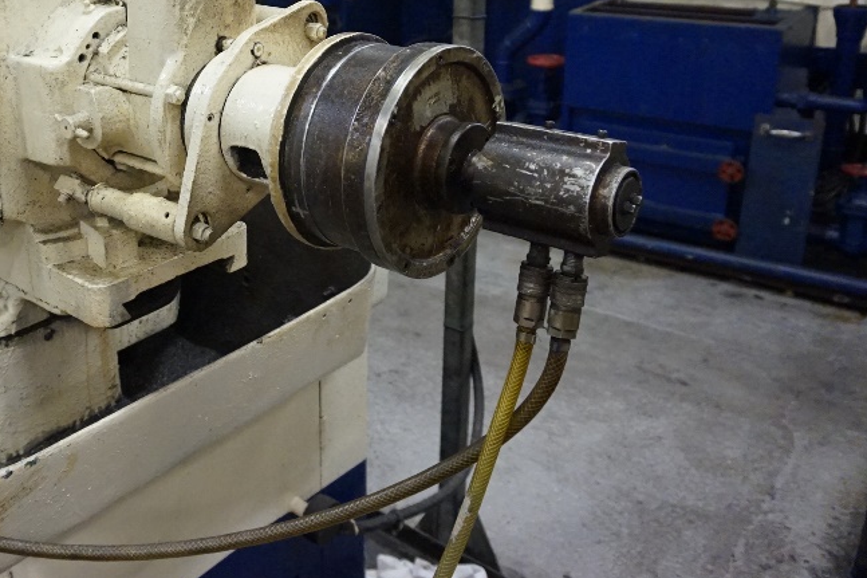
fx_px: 915
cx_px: 213
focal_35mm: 38
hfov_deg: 48.7
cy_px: 132
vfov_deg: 34.2
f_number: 3.5
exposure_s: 1/125
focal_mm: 16
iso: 3200
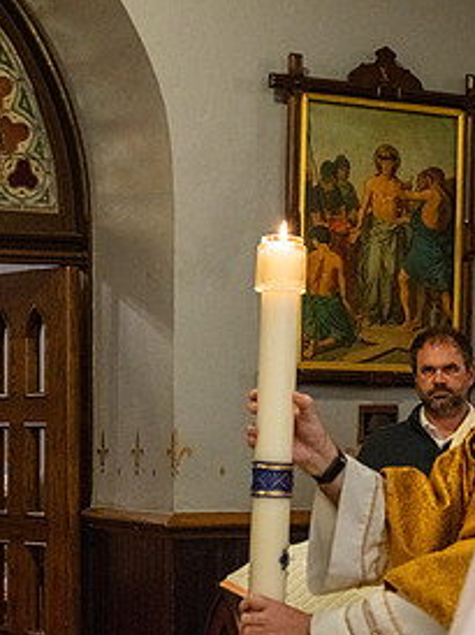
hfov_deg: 16.9
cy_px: 426
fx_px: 1594
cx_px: 273
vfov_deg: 22.4
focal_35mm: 87
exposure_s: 1/60
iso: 5000
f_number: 6.3
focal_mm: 55
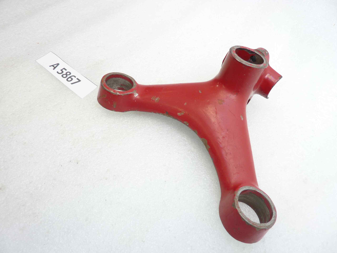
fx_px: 243
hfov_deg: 69.4
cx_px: 168
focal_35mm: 25
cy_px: 126
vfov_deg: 54.9
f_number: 3.3
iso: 80
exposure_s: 1/13
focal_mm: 4.1
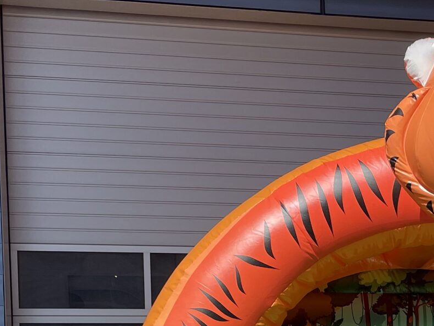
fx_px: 1053
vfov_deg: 16.7
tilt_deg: -1.0
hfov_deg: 22.1
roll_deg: +1.2
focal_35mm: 84
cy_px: 412
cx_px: 474
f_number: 1.6
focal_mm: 4.2
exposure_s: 1/2817
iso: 32
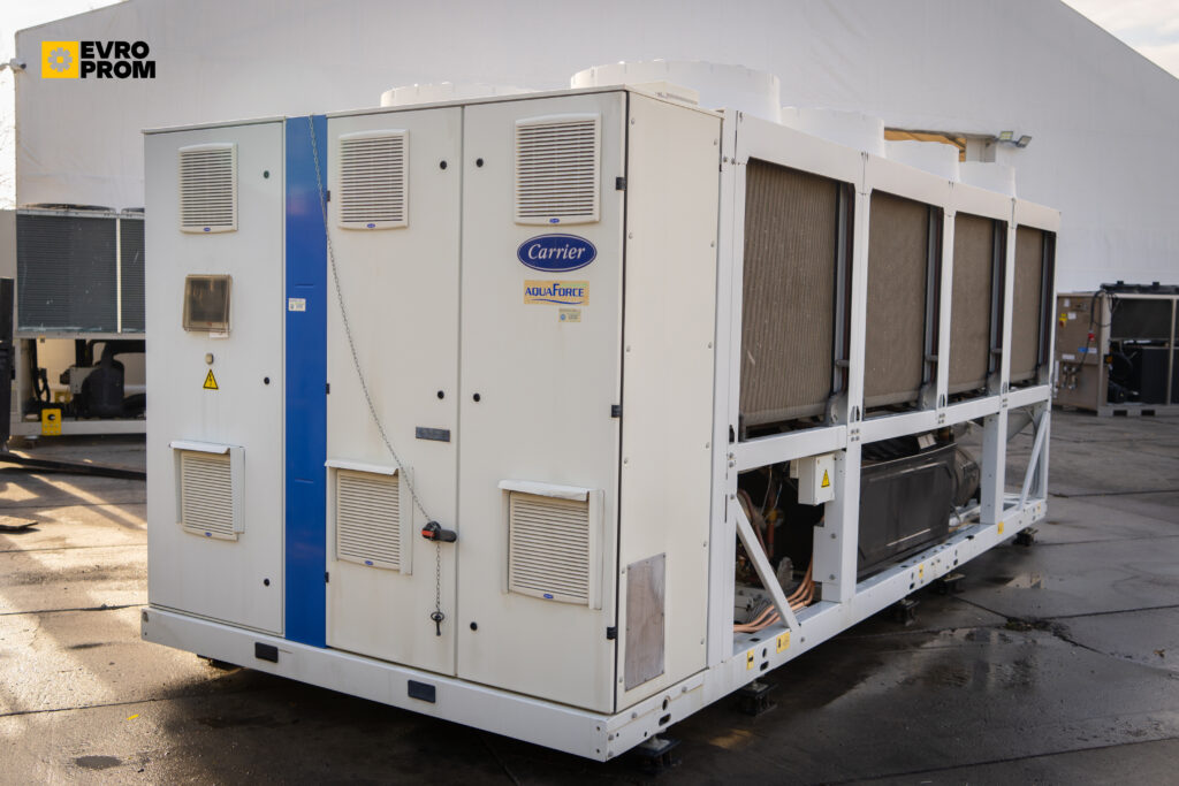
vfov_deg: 37.9
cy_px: 393
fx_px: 1146
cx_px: 590
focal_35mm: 35
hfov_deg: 54.4
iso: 100
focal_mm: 35
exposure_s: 1/320
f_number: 4
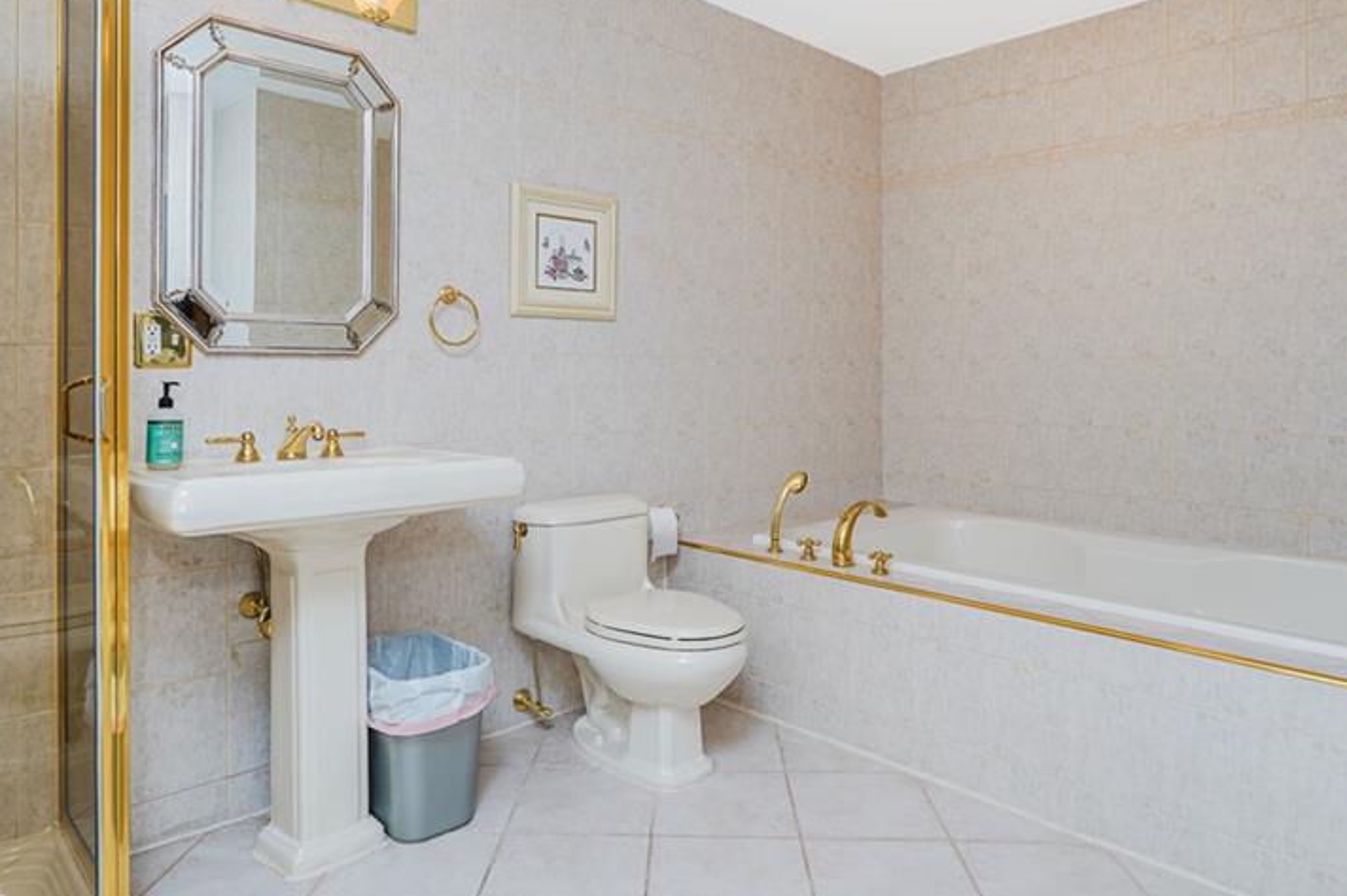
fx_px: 860
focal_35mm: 23
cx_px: 738
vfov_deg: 54.7
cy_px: 359
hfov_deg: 75.9
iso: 64
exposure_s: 1/40
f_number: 4.5
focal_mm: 16
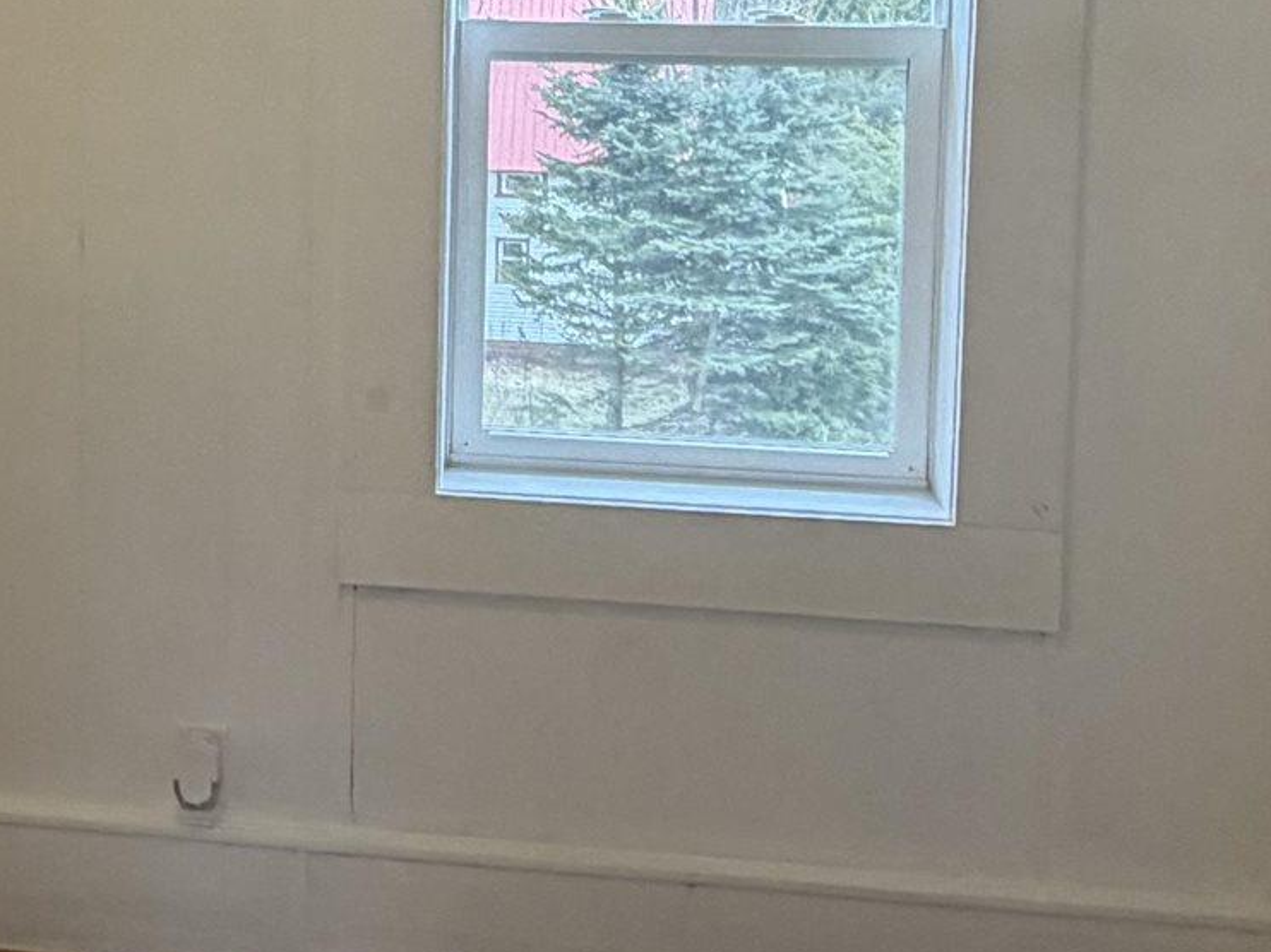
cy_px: 99
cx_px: 149
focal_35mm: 58
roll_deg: -0.3
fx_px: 2129
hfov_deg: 31.8
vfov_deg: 24.5
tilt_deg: -5.6
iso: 200
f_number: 2.2
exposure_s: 1/60
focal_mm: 2.22
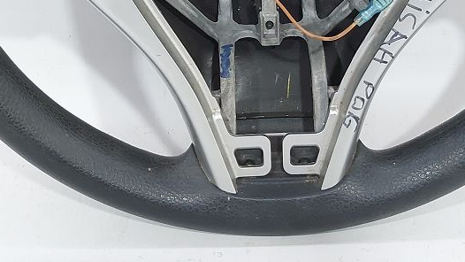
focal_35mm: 69
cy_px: -163
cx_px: 236
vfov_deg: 15.7
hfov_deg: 30.6
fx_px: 851
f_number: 1.8
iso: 80
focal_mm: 5.23
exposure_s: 1/50
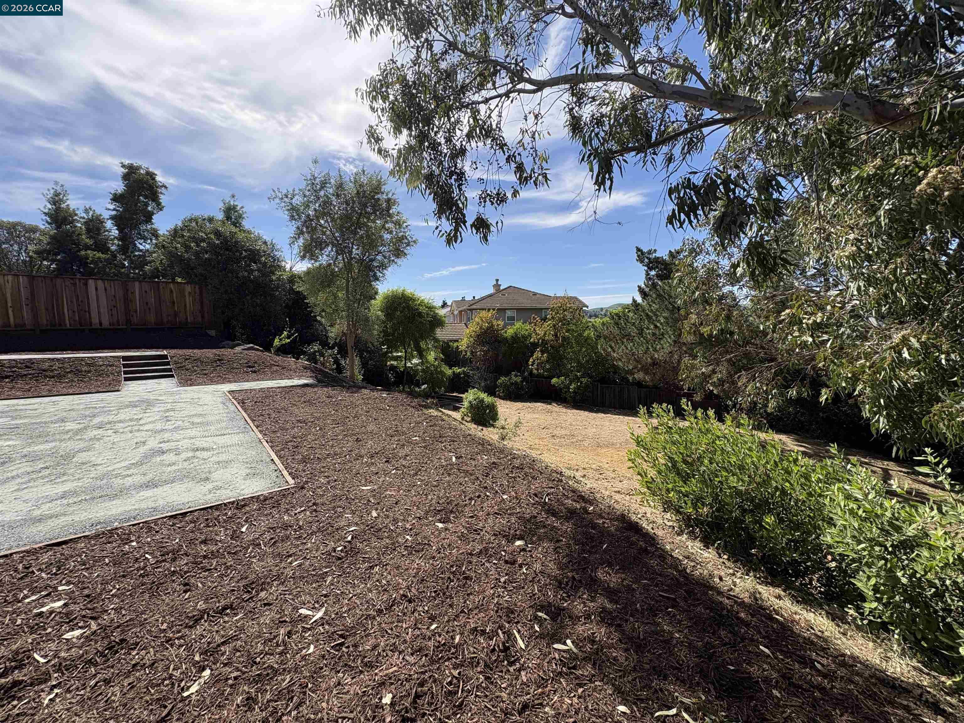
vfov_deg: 85.7
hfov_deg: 102.1
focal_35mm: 14
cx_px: 482
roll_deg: +1.2
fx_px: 390
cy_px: 362
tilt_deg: -4.0
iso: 50
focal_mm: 2.22
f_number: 2.2
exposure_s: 1/1395
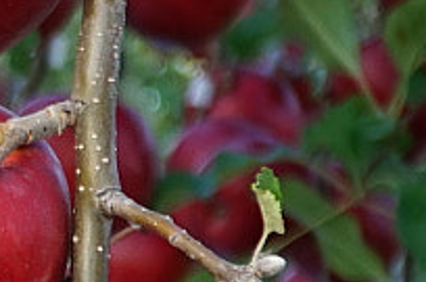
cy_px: 492
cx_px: -994
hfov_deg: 5.5
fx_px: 4037
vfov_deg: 4.0
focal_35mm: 342
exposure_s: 1/100
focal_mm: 29
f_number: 4
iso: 160
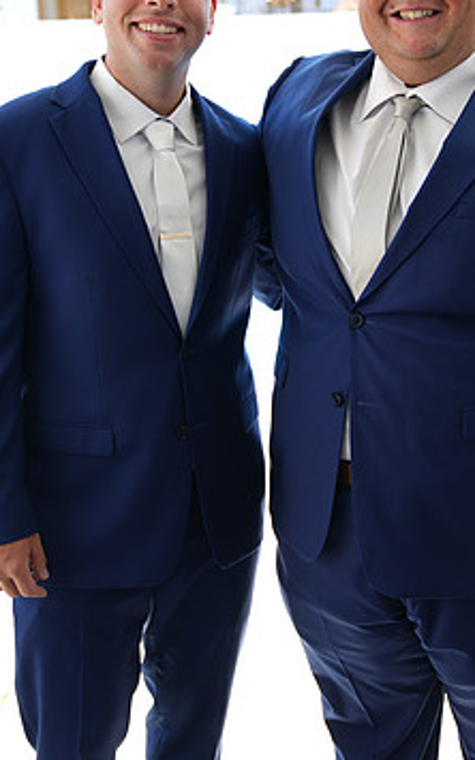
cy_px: 289
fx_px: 1139
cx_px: 318
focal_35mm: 55
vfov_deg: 36.7
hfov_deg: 23.5
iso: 50
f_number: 2.8
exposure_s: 1/100
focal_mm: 33
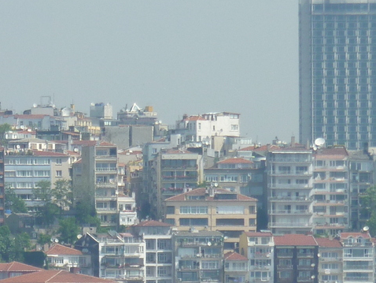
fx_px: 7129
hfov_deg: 3.0
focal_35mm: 656
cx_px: 18
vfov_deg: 2.3
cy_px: 342
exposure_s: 1/500
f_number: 5
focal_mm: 32.1
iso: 80
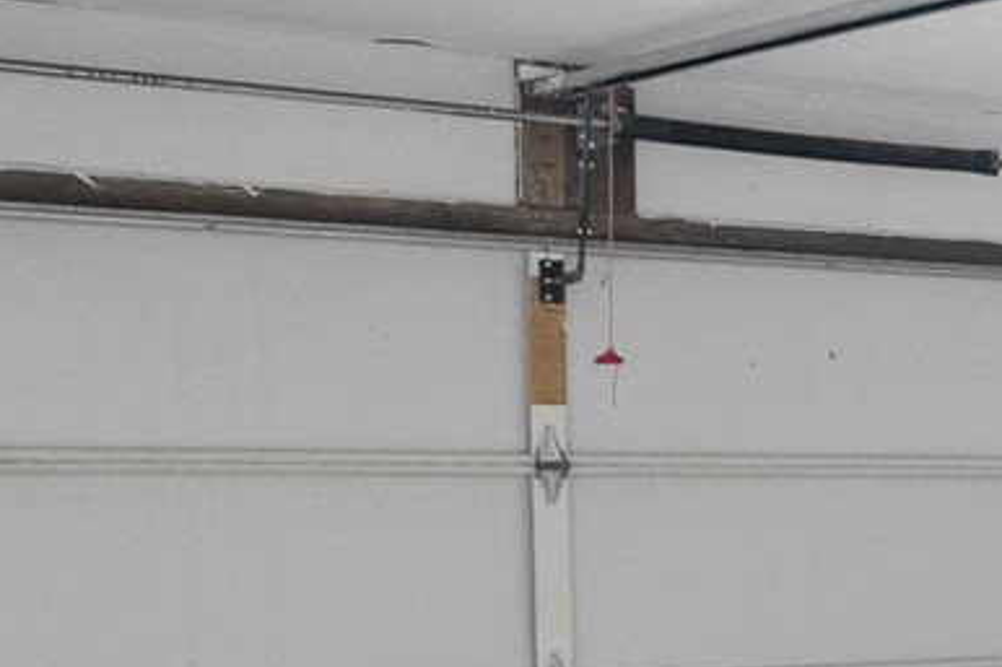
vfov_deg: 14.9
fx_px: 2504
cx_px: 2585
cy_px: 685
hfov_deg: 13.6
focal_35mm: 90
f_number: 8
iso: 800
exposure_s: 1
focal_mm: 16
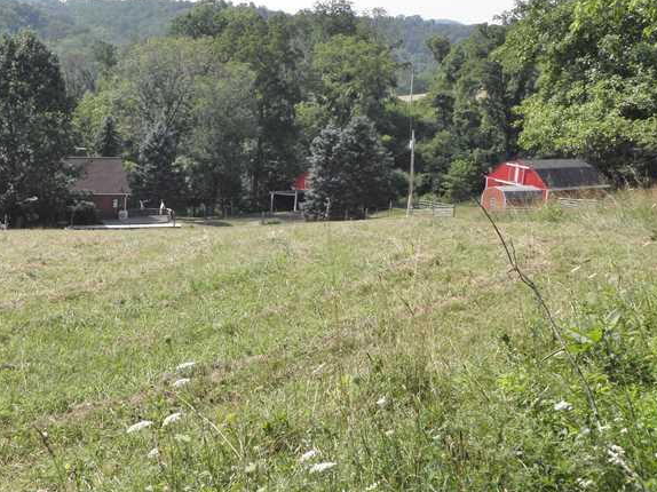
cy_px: 167
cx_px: 213
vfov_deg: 27.4
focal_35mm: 53
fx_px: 1006
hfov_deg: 35.8
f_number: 5.6
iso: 64
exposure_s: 1/160
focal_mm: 6.85
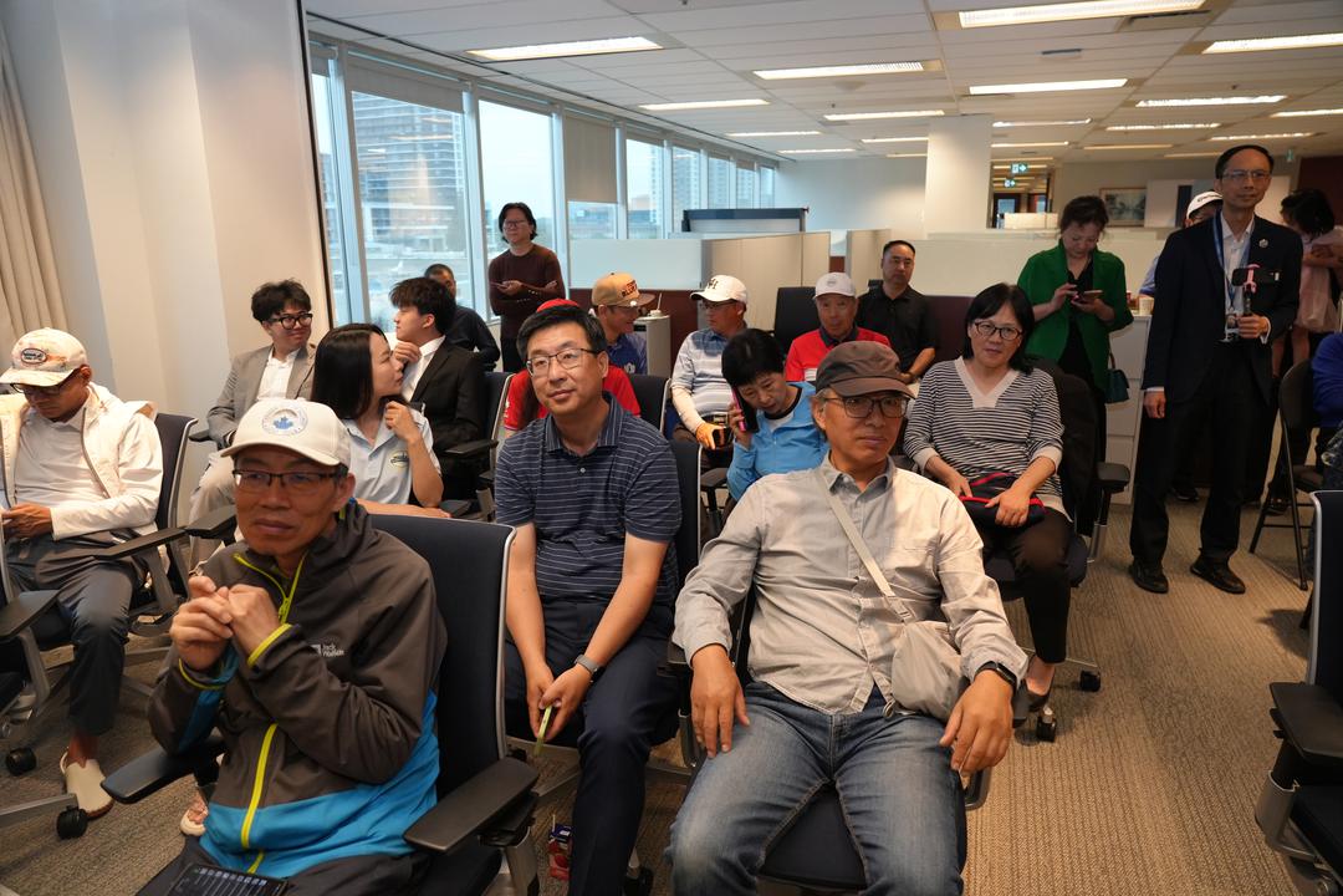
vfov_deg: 53.1
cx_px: 672
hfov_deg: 73.7
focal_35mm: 24
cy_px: 448
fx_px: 895
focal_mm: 24
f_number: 4
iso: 2500
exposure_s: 1/160
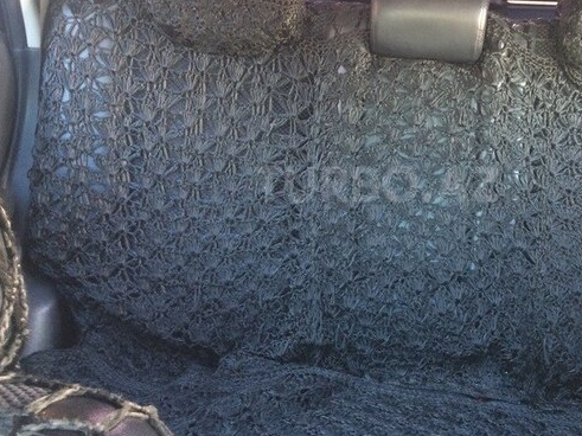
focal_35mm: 39
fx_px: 656
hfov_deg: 47.3
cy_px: 184
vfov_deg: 36.7
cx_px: 377
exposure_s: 1/33
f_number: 2.2
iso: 200
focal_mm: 4.15
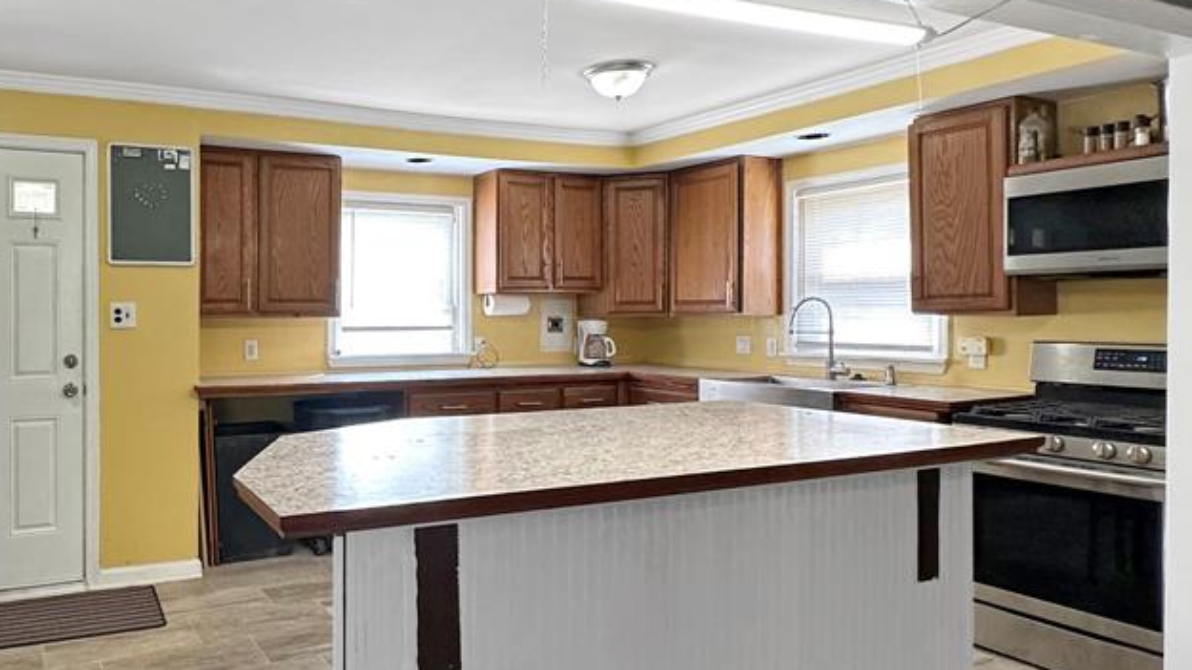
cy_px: 431
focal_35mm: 25
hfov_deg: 71.2
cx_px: 370
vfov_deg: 45.4
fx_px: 790
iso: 200
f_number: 2.2
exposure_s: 1/120
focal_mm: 2.22
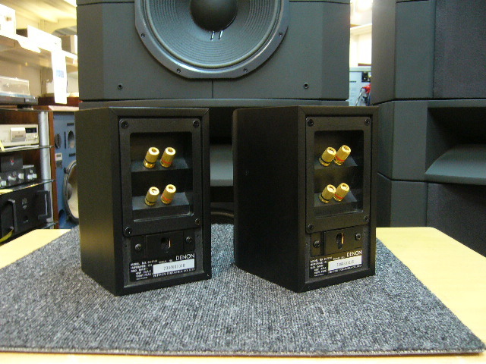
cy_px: 182
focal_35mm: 35
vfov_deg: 40.7
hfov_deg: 52.6
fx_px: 491
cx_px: 243
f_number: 2.8
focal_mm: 5.8
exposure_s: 1/8
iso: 200
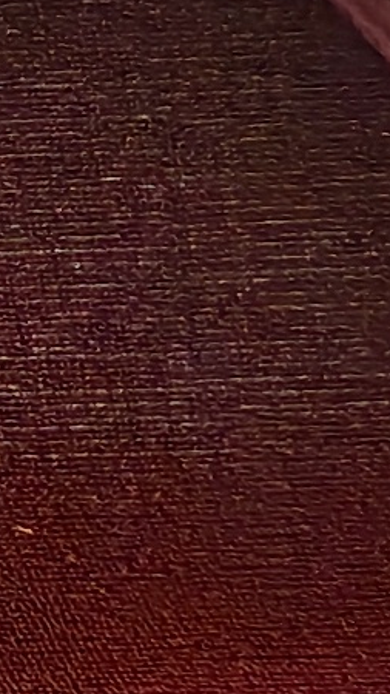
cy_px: -14
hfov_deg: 3.7
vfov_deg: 9.4
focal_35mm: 228
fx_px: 4193
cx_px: -2584
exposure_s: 1/100
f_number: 1.88
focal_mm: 5.56
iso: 887
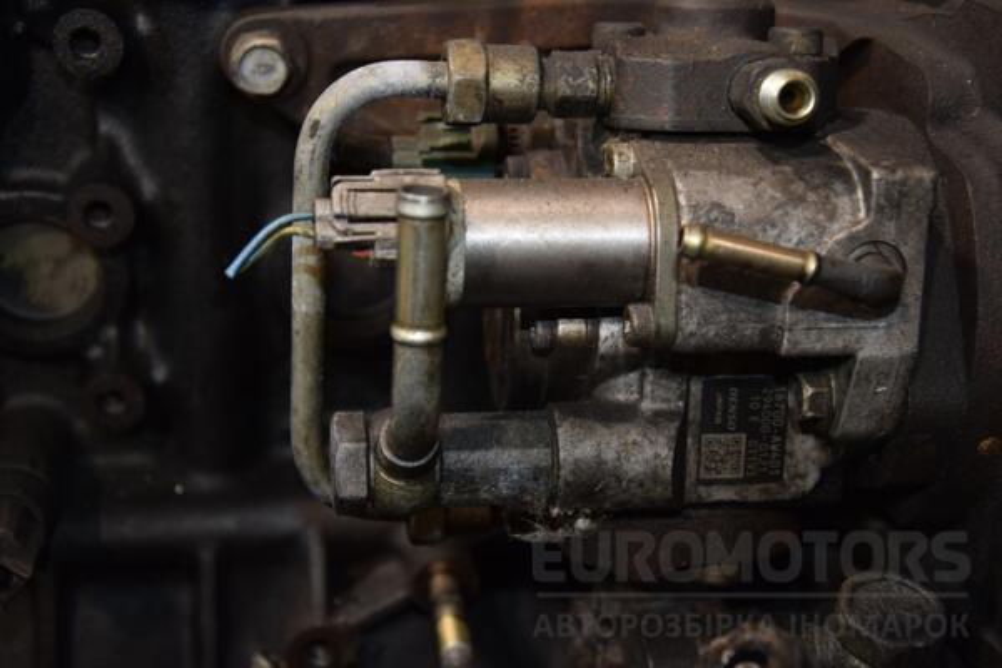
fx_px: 1586
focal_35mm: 57
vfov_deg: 23.8
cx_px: 501
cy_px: 334
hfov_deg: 35.1
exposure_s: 1/60
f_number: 5
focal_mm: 38
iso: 800
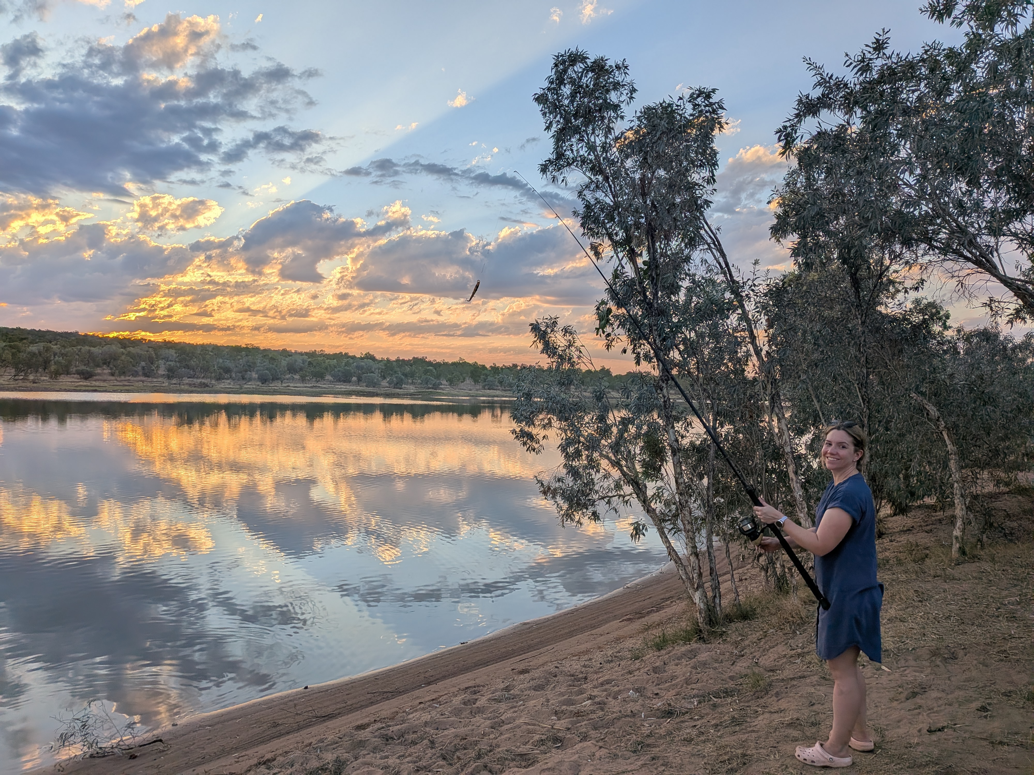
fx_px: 717
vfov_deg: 56.8
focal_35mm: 24
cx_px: 517
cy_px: 388
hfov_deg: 71.6
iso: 31
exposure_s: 1/798
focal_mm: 4.53
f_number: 1.7
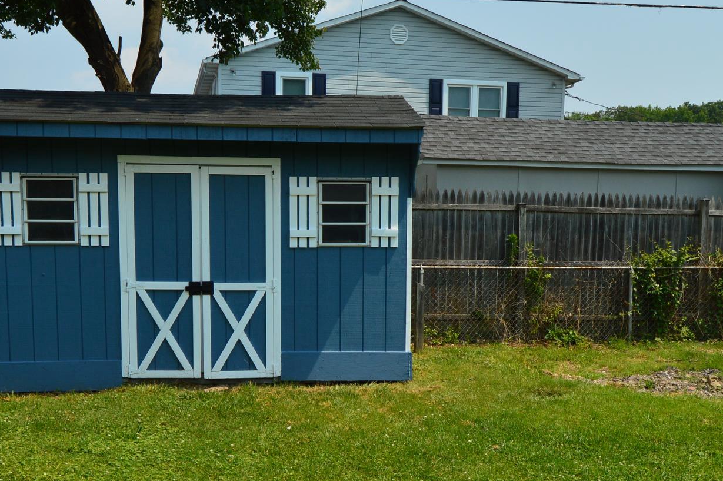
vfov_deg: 29.2
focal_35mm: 45
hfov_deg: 43.6
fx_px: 903
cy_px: 376
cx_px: 329
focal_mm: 18
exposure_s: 1/500
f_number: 11
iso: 250
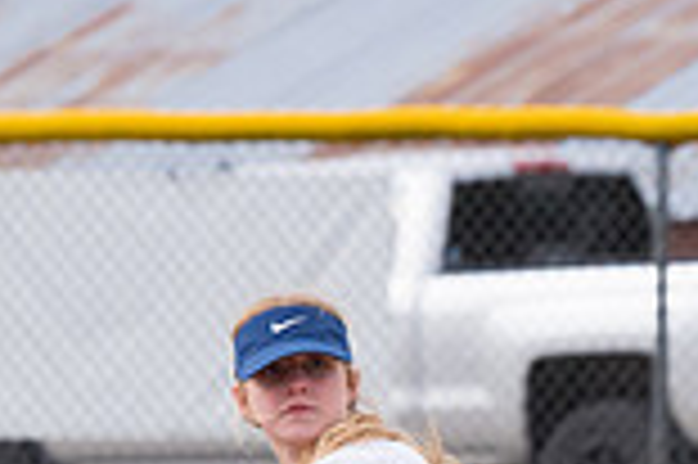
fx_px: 21750
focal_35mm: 1123
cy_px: 685
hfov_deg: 1.8
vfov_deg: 1.2
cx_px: 288
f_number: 5.6
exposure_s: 1/1600
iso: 640
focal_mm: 200
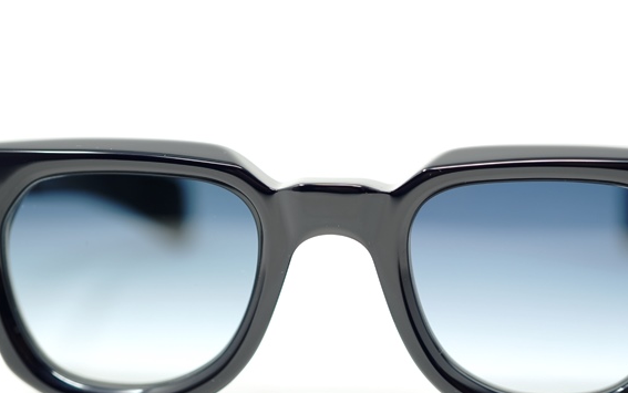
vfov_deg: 14.2
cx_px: 369
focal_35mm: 92
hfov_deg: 22.5
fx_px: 1575
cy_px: 264
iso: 200
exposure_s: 1/50
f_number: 2.8
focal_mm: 50
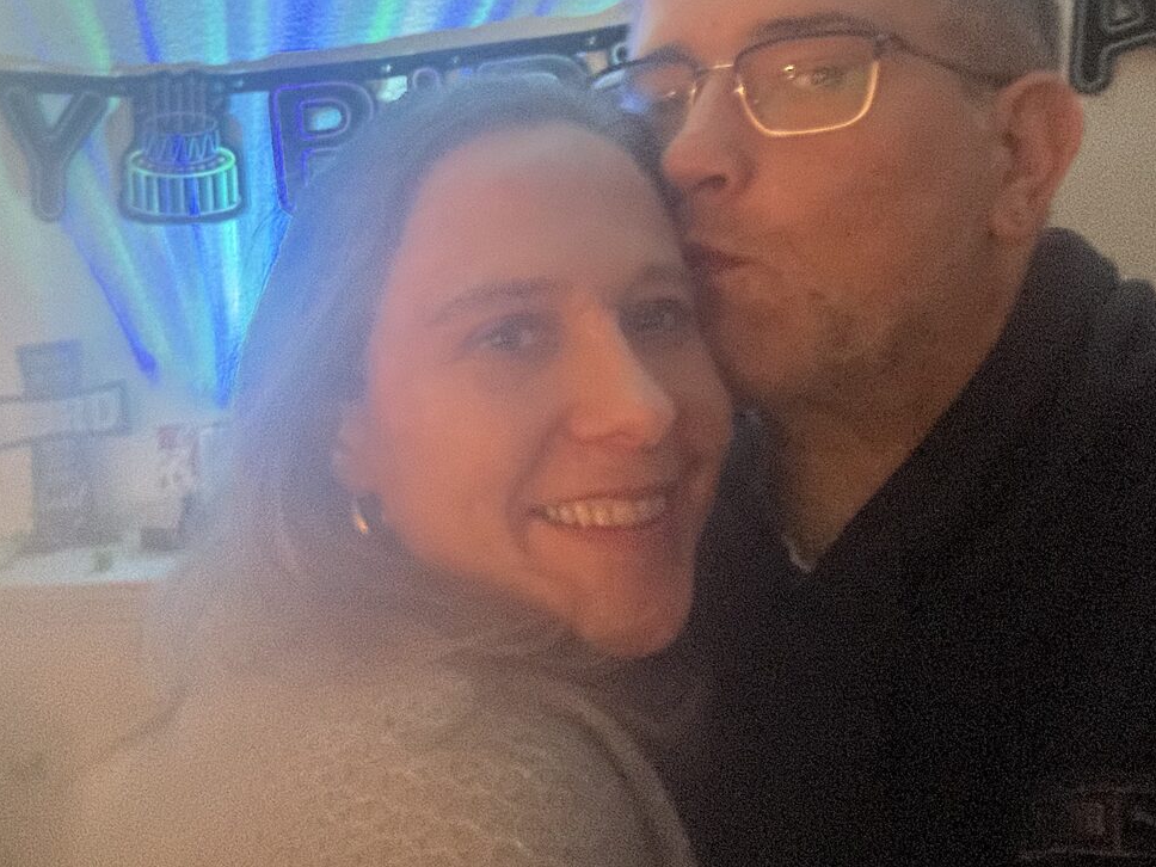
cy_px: 256
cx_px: 300
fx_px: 1269
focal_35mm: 38
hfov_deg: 47.3
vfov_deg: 37.1
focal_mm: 2.69
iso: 1600
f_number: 1.9
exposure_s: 1/15
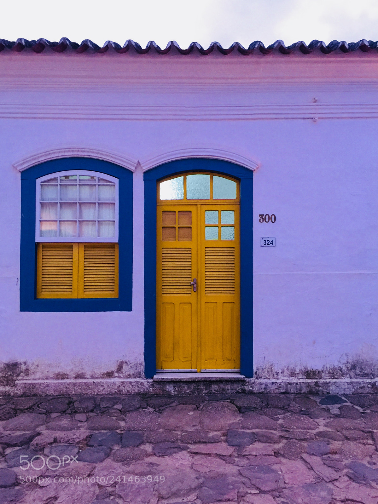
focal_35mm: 29
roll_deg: -0.4
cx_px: 189
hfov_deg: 48.2
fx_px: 422
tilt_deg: +3.5
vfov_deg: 61.7
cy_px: 252
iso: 125
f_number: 2.2
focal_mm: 4.15
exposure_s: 1/8
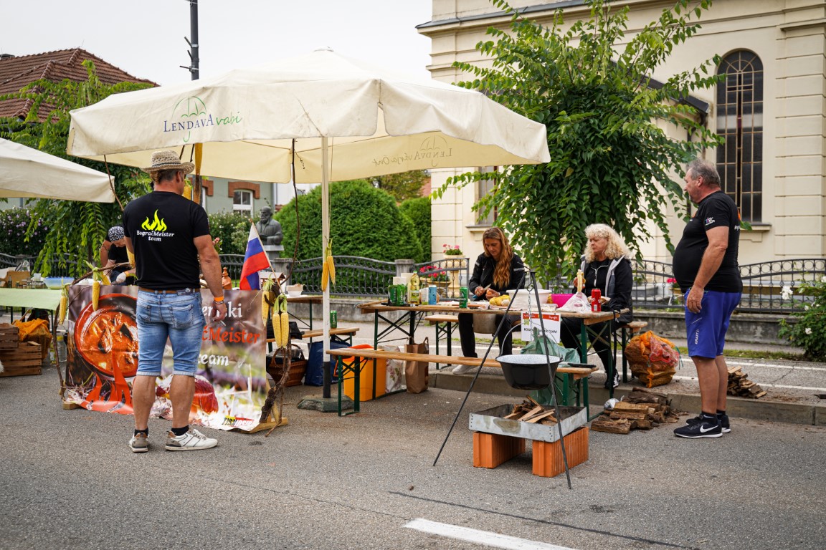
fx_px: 826
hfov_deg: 53.1
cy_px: 275
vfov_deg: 36.9
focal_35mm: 36
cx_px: 413
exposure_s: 1/1000
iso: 125
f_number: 2.8
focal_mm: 36
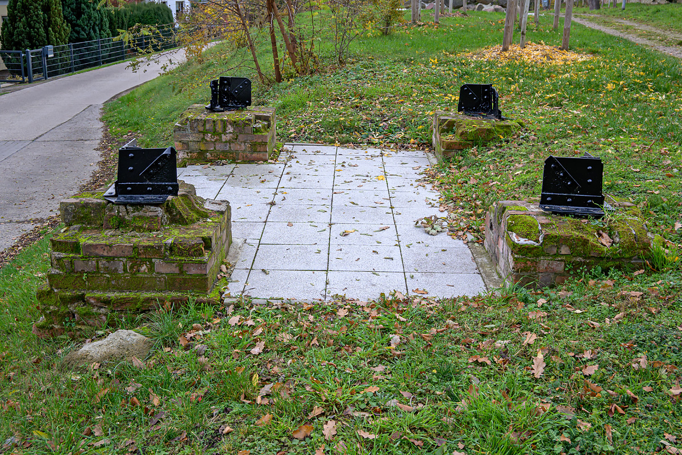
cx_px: 341
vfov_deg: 35.5
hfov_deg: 51.3
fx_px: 710
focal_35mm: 38
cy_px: 228
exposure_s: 1/125
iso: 250
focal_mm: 25
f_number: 6.7
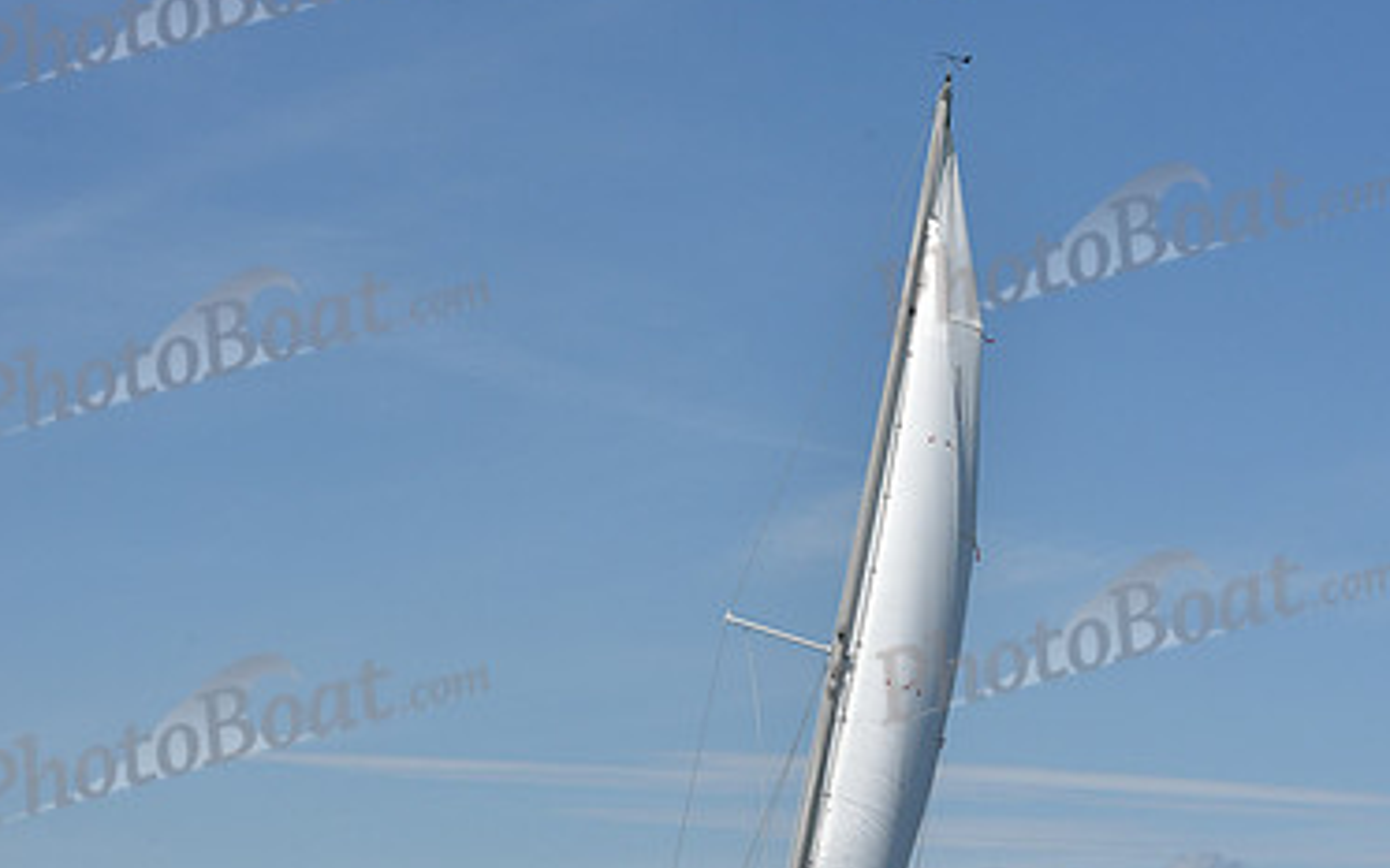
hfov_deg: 18.8
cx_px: 684
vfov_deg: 11.8
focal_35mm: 111
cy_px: 488
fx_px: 4204
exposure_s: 1/1000
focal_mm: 70
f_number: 13
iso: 320
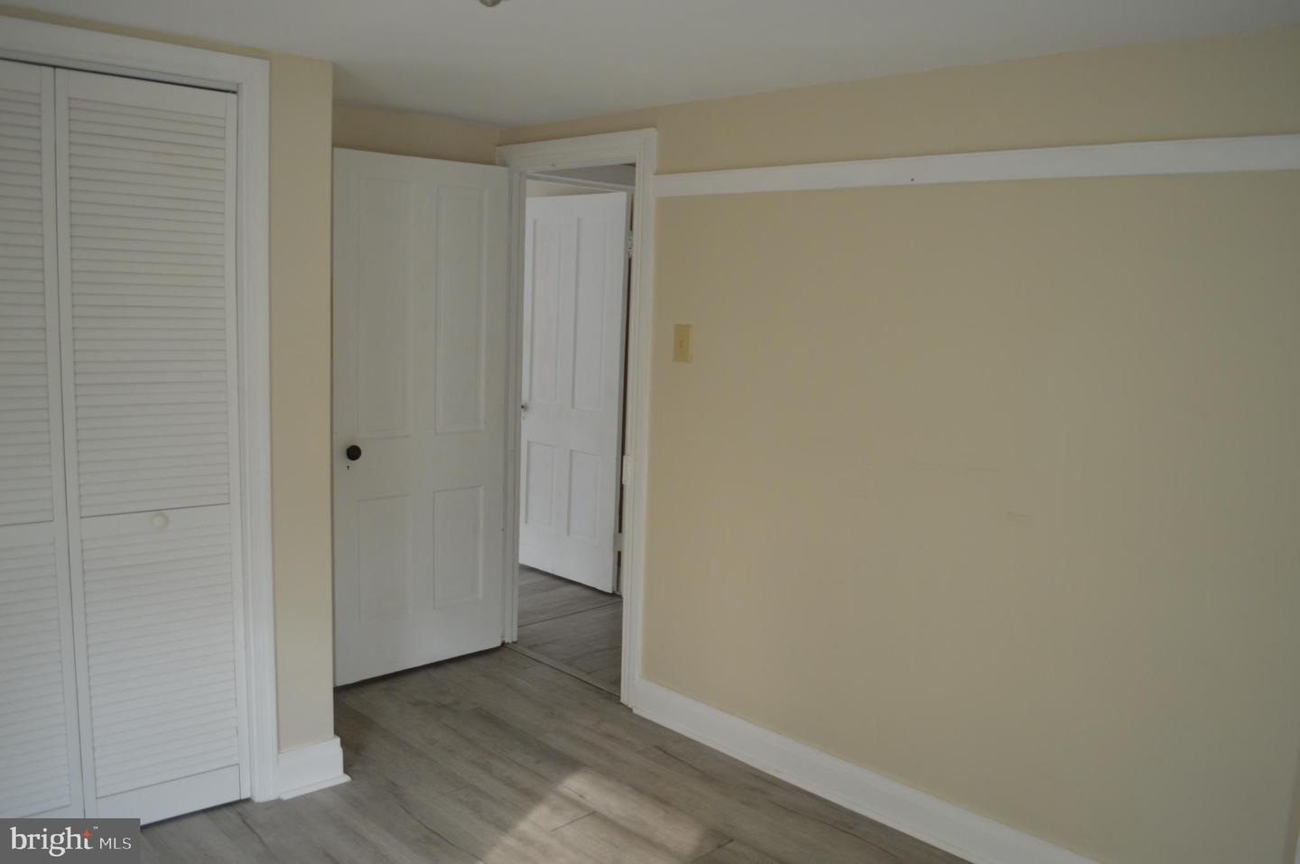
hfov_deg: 67.4
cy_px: 432
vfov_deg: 47.8
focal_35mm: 27
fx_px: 974
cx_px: 650
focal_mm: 18
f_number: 4
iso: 400
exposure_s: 1/60
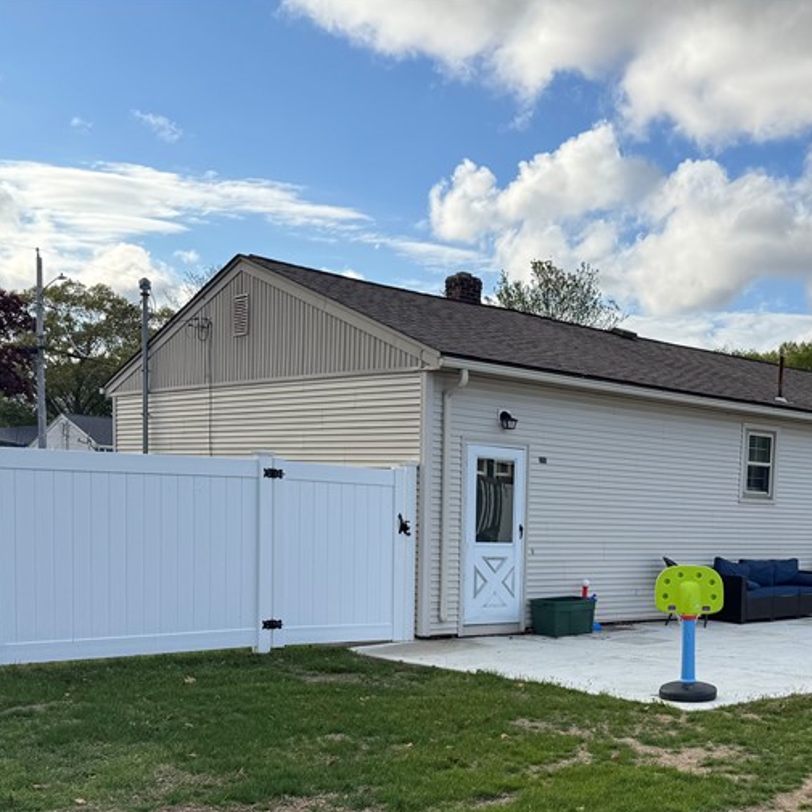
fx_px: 1141
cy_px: 611
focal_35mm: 43
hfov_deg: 37.6
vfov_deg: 38.2
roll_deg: -2.6
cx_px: 662
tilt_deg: -5.5
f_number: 1.78
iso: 80
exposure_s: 1/3247
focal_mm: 6.76
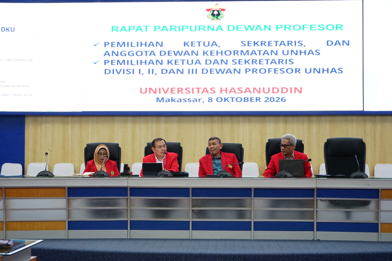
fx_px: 632
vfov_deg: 23.4
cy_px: 130
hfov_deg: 34.5
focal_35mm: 58
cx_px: 196
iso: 2500
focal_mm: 58
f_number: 20
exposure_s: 1/6
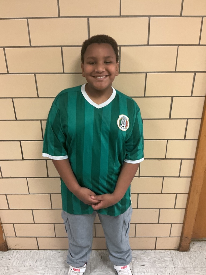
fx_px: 230
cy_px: 138
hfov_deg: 48.2
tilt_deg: -24.5
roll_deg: +0.2
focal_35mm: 29
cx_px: 103
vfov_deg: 61.7
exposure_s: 1/40
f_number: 1.8
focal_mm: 3
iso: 250
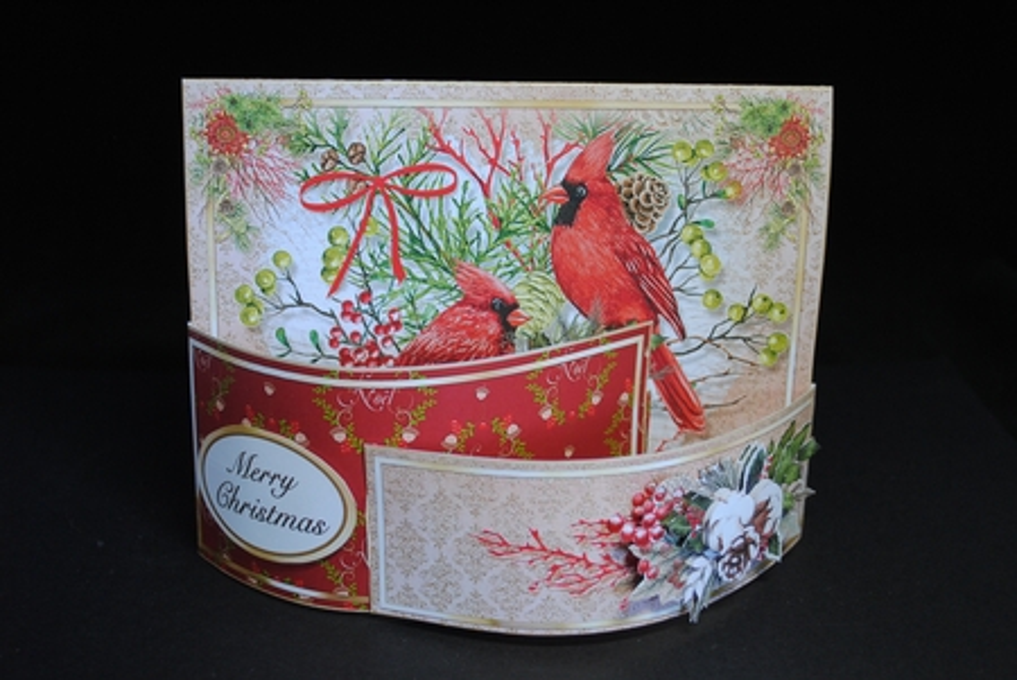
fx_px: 1357
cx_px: 508
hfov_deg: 41.1
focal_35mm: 48
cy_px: 340
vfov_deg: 28.1
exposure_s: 1/30
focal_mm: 32
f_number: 4.8
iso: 320
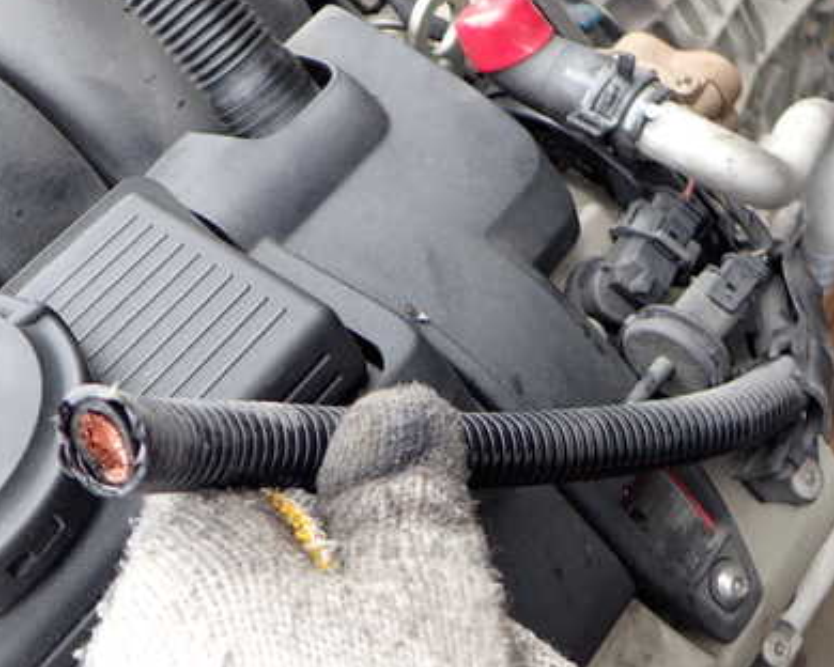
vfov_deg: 33.4
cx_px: 319
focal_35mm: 45
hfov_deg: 40.9
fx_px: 1111
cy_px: 297
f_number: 2.3
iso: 100
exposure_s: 1/200
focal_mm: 5.4
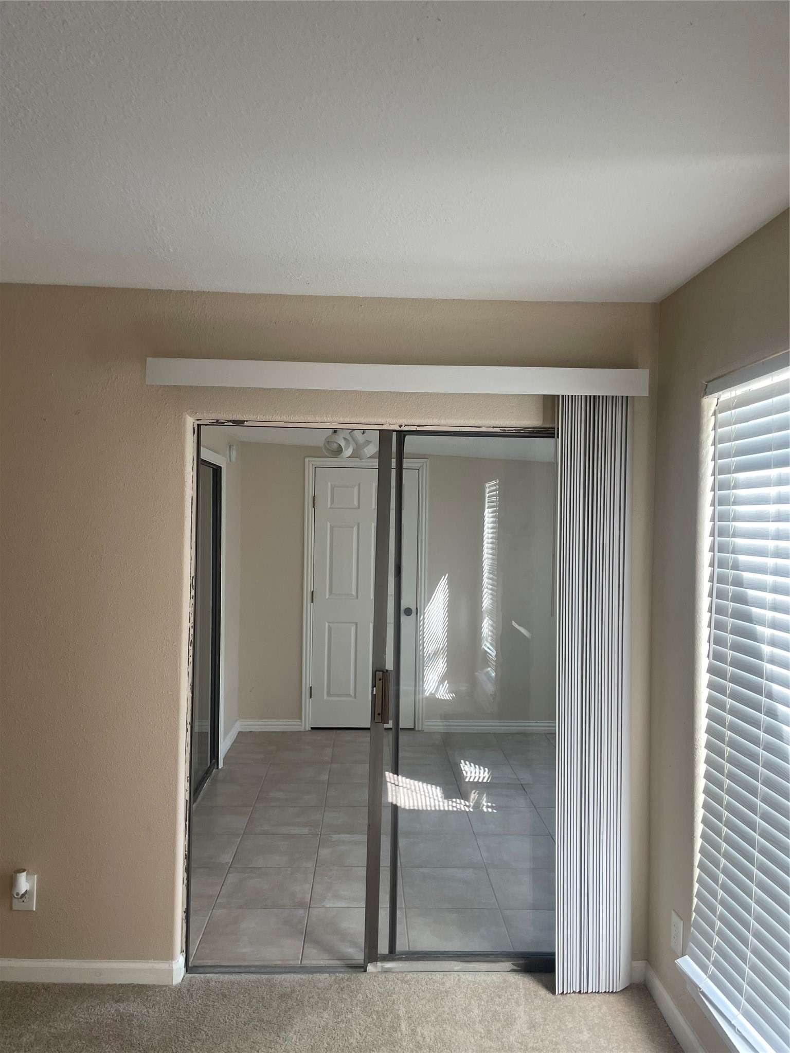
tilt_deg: -2.3
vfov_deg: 67.3
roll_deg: -0.8
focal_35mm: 26
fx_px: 791
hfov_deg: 53.1
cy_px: 526
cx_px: 395
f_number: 1.6
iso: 100
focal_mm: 4.2
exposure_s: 1/120
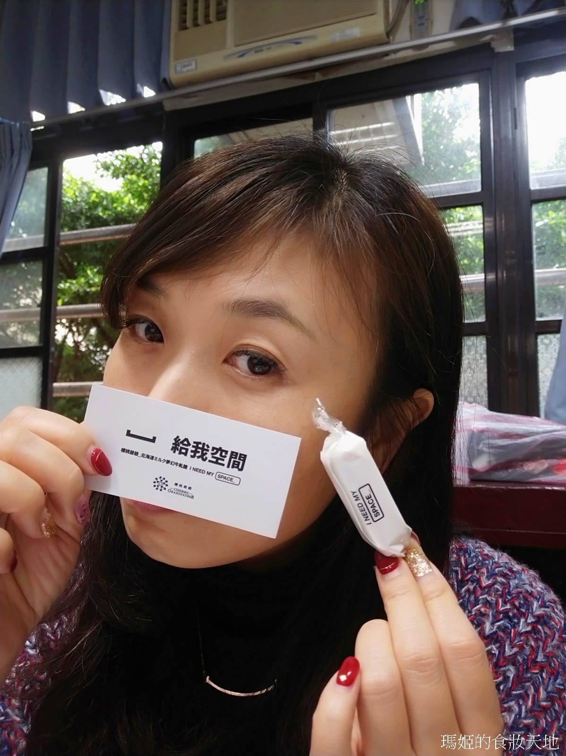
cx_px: 283
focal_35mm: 22
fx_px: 480
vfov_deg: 76.4
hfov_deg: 61.0
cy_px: 378
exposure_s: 1/30
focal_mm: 3.86
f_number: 2
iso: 200
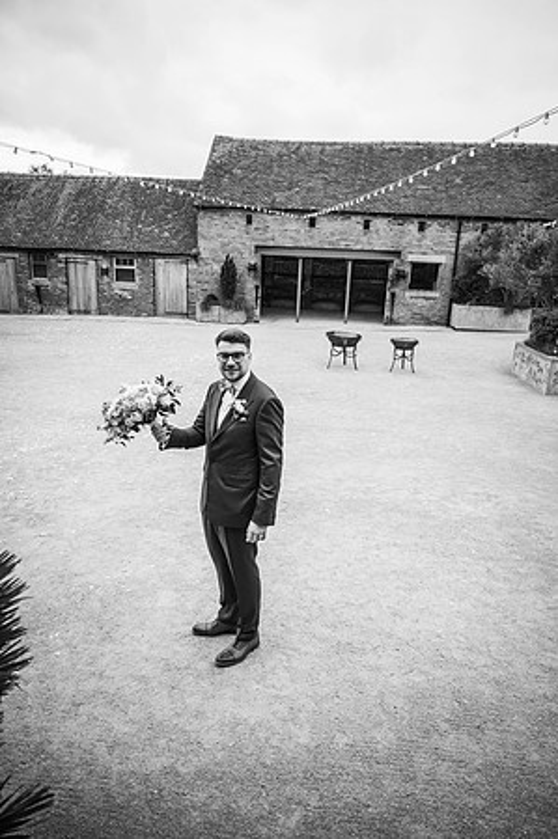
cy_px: 420
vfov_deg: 73.8
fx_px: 559
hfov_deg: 53.0
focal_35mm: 24
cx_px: 279
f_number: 2.8
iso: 100
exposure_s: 1/640
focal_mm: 24
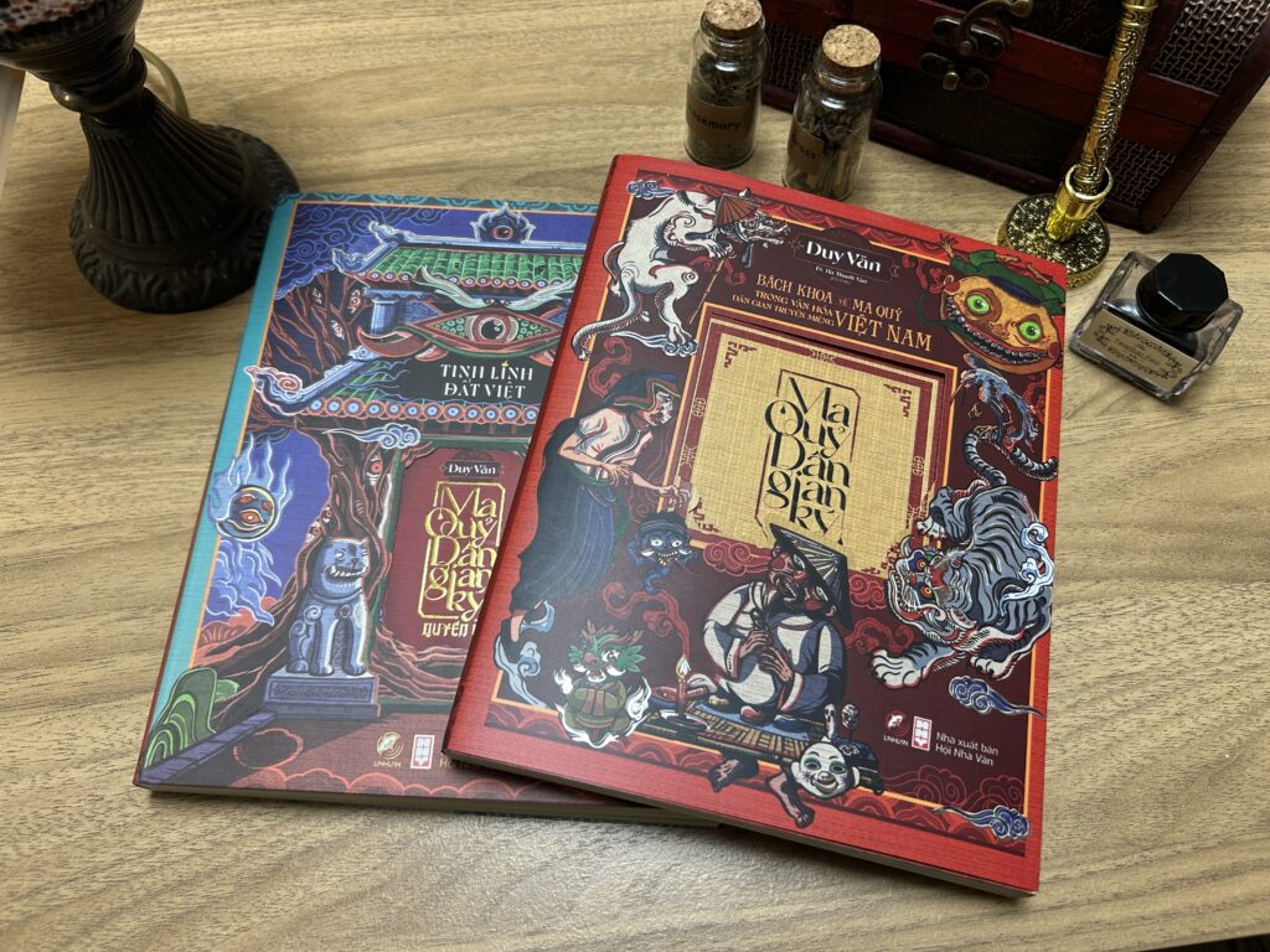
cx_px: 635
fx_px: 954
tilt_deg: -65.6
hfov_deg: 67.3
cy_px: 476
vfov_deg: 53.1
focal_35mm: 26
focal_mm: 5.7
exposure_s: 1/50
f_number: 1.5
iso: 80
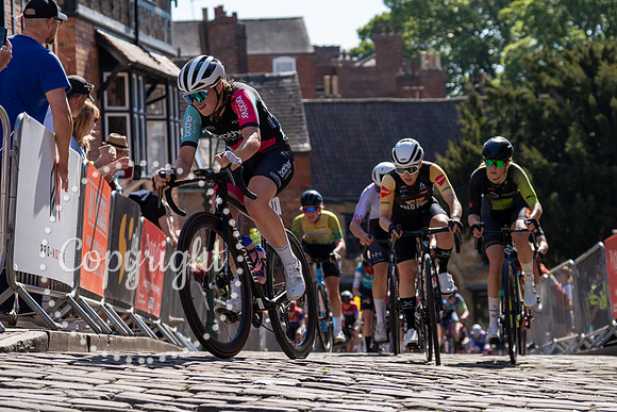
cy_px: 213
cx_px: 243
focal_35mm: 101
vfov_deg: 13.5
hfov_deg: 20.2
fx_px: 1733
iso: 100
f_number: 3.5
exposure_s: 1/1000
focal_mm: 70
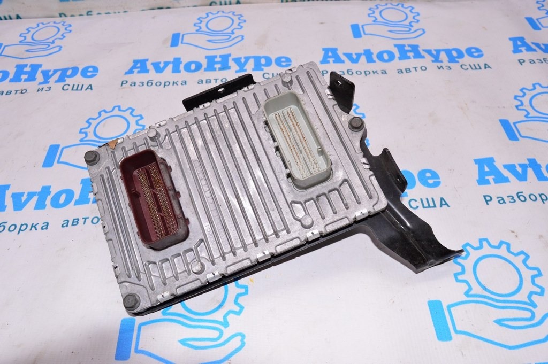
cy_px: 182
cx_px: 274
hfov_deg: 62.0
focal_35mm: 30
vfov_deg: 43.5
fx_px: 456
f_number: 8
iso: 1600
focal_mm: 20
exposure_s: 1/200
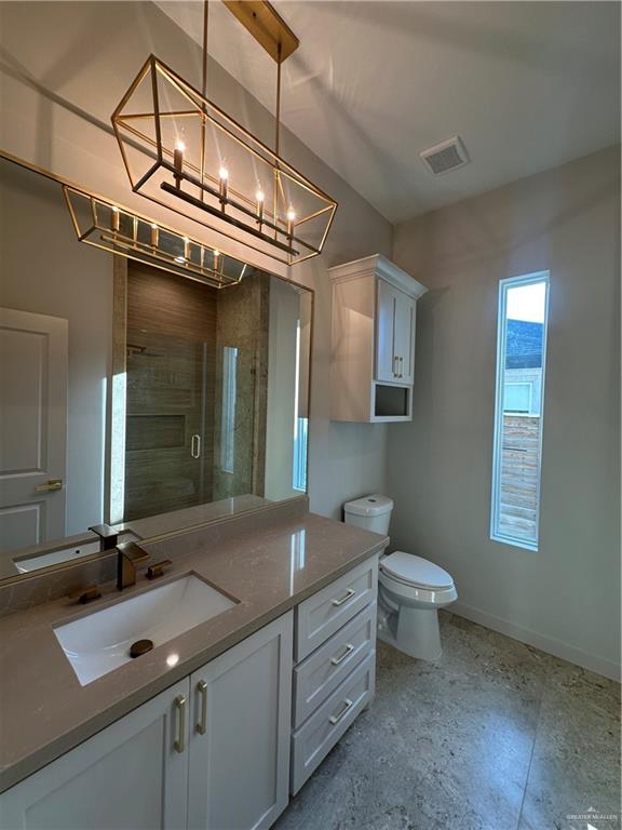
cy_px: 415
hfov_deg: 85.7
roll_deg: -0.7
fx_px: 335
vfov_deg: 102.1
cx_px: 311
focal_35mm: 14
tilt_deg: -0.2
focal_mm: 2.22
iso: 80
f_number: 2.2
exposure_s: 1/120
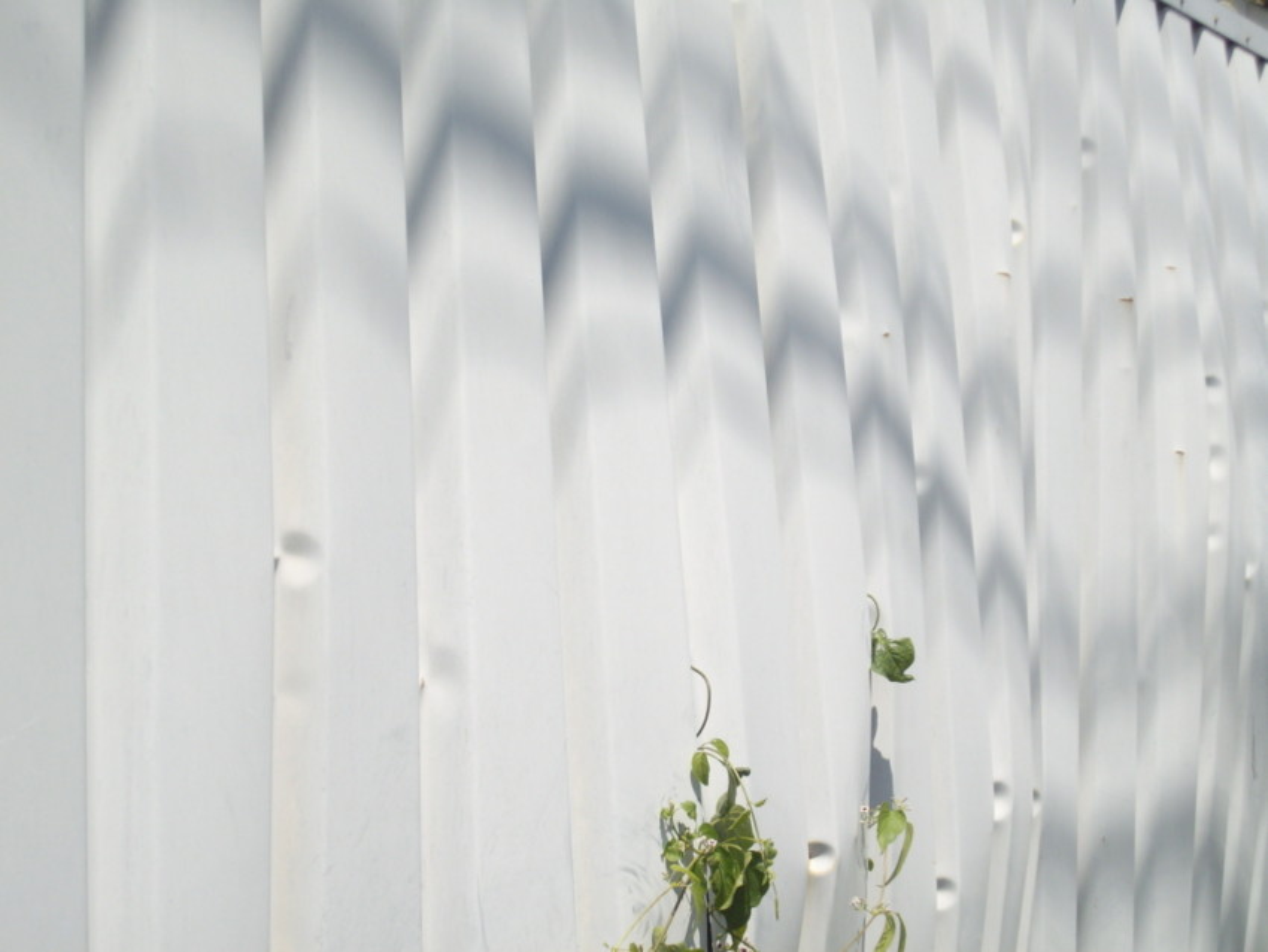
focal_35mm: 77
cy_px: 476
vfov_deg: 19.1
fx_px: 2821
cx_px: 634
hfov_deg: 25.3
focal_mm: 12.8
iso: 80
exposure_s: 1/160
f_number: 8.5
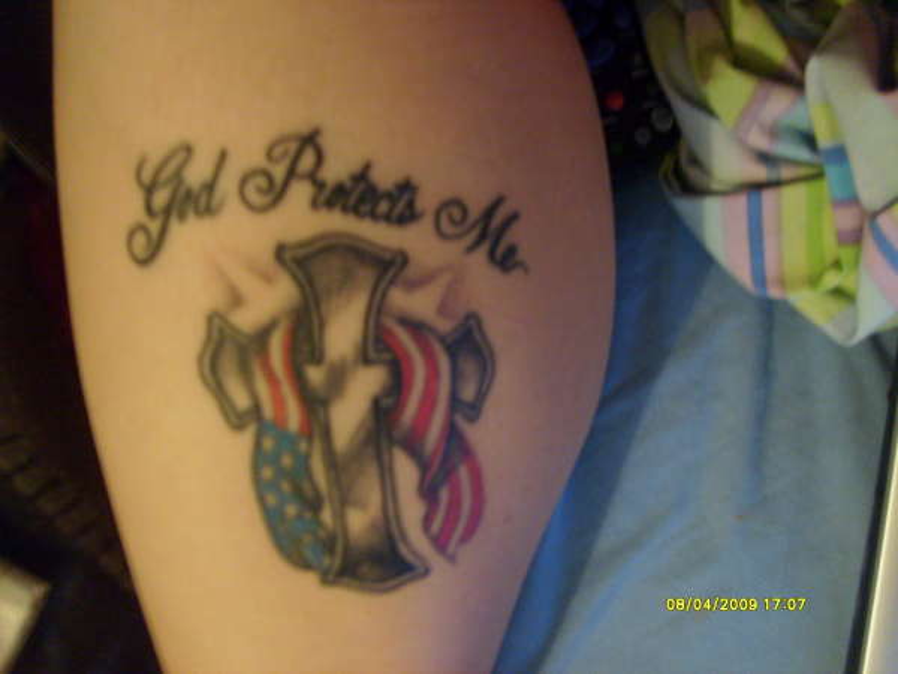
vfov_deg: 40.7
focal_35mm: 35
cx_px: 449
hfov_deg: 52.6
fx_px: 908
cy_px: 337
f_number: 2.8
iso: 200
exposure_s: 1/3
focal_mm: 5.8
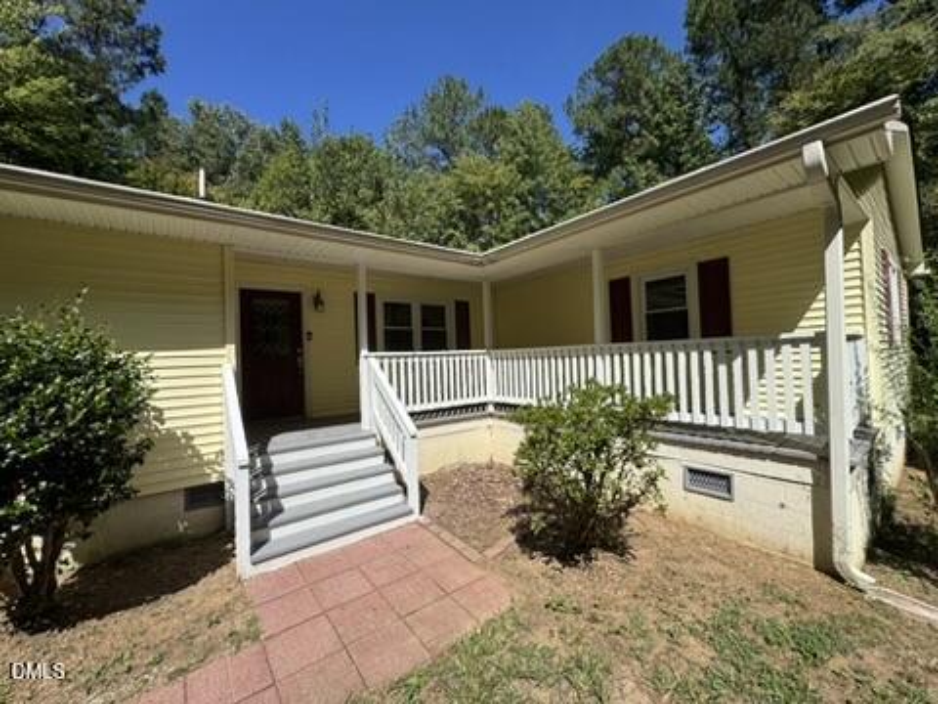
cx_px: 469
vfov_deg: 85.7
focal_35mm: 14
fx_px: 379
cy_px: 352
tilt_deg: +2.3
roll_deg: +1.6
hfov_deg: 102.1
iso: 50
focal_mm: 2.22
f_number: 2.2
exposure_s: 1/2273
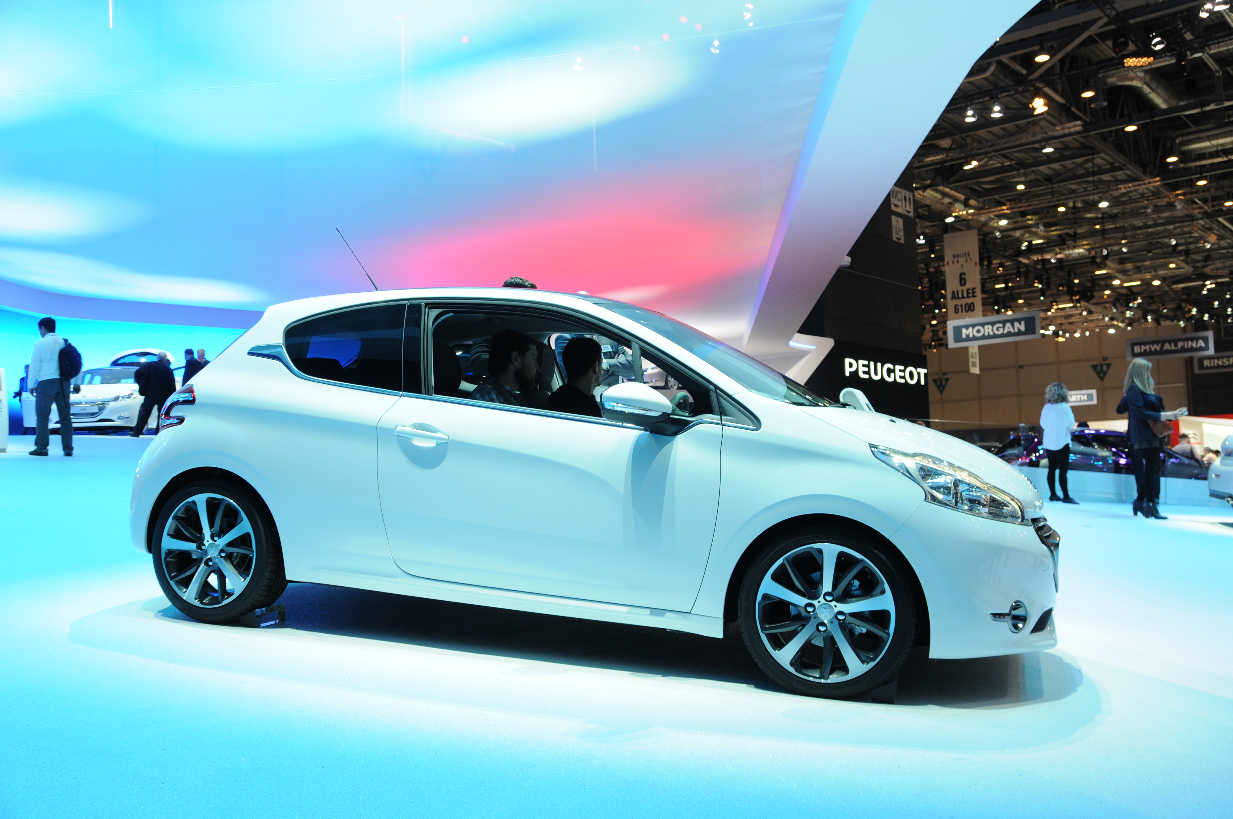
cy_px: 410
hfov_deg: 57.3
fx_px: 1129
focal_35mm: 33
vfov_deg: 39.9
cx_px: 616
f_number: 5.6
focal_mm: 22
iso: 400
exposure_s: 1/125
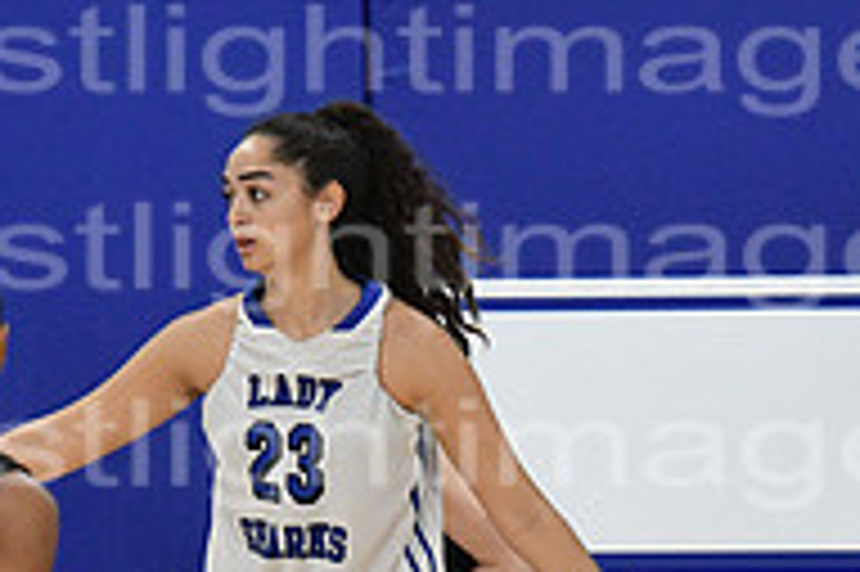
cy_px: 750
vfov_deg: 1.8
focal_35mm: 752
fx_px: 17937
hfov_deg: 2.7
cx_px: 396
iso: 5000
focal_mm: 165
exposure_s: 1/640
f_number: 4
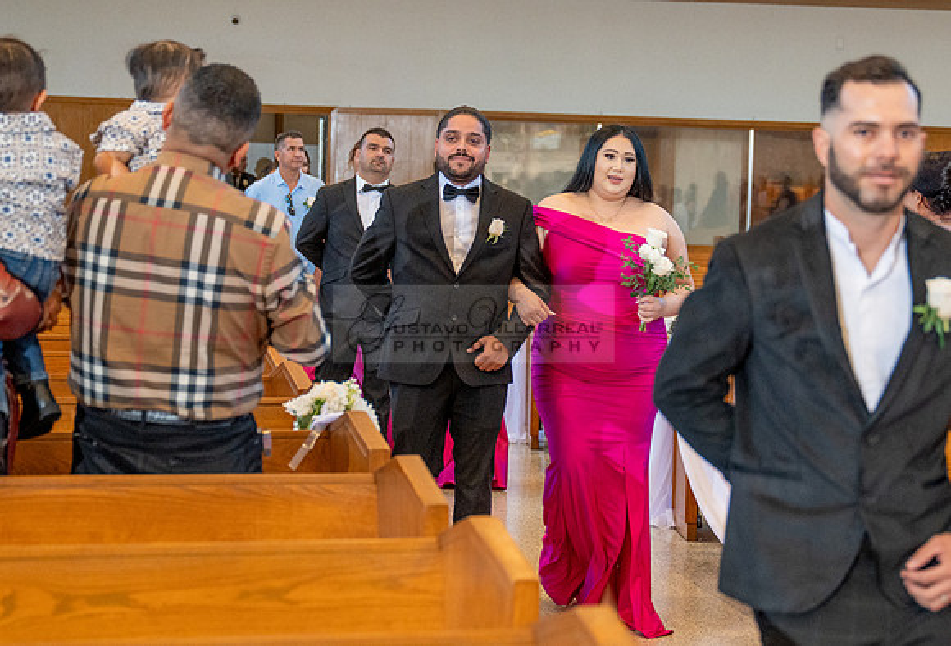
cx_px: 575
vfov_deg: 15.7
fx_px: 2346
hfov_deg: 22.9
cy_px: 266
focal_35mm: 88
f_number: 3.2
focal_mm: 53
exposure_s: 1/200
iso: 1000
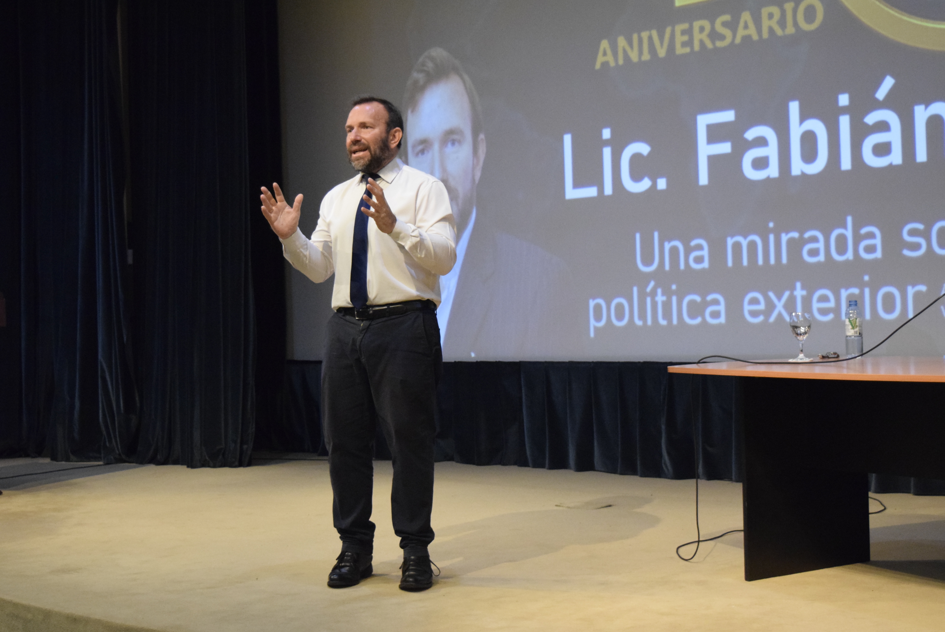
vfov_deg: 23.8
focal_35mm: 57
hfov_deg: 35.0
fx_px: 1497
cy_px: 316
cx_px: 472
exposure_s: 1/60
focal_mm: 38
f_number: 4.8
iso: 5000
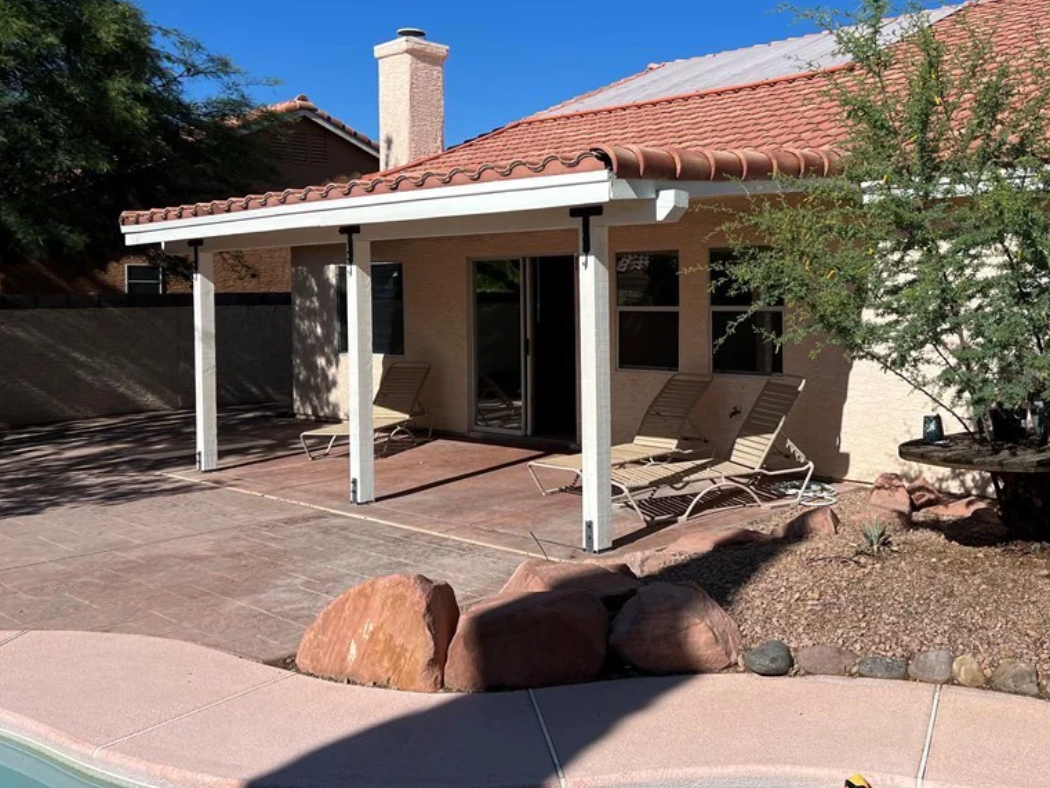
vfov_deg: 40.5
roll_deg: +0.4
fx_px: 1062
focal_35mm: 35
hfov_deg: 51.8
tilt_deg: -1.0
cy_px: 308
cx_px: 687
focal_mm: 5.7
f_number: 1.5
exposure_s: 1/6579
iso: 50
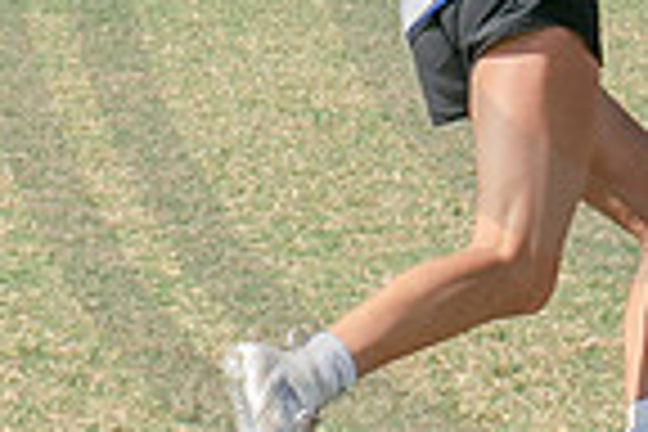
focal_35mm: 721
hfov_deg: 2.8
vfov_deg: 1.9
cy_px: -90
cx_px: 1283
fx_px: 12977
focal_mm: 70
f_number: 5.6
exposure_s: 1/1000
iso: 250
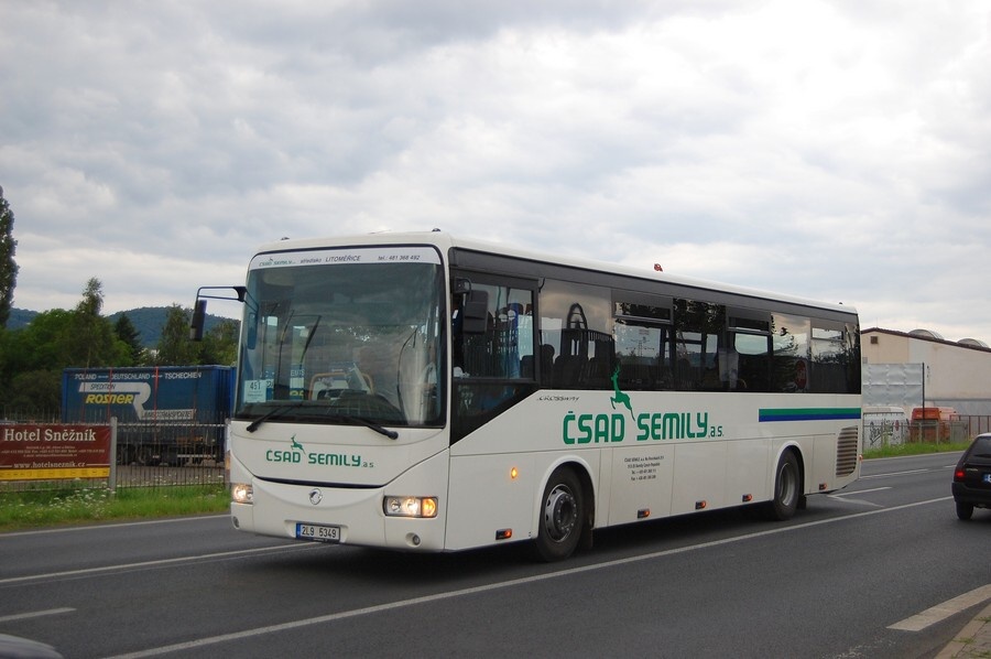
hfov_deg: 41.2
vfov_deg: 28.0
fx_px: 1320
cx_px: 496
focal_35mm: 48
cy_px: 330
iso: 400
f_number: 4.5
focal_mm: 32
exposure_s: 1/640
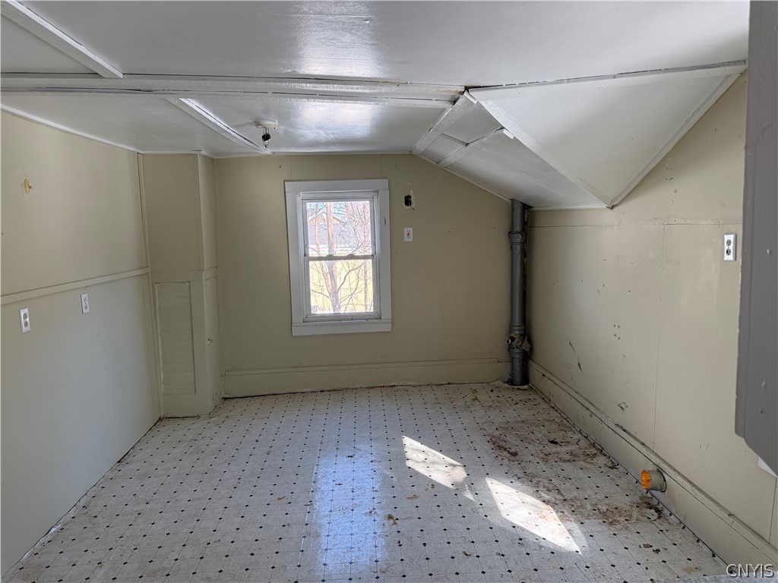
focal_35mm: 24
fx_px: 539
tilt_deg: -6.8
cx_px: 389
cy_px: 292
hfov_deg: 71.6
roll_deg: +1.1
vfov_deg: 56.8
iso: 125
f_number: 1.78
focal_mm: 6.76
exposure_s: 1/241
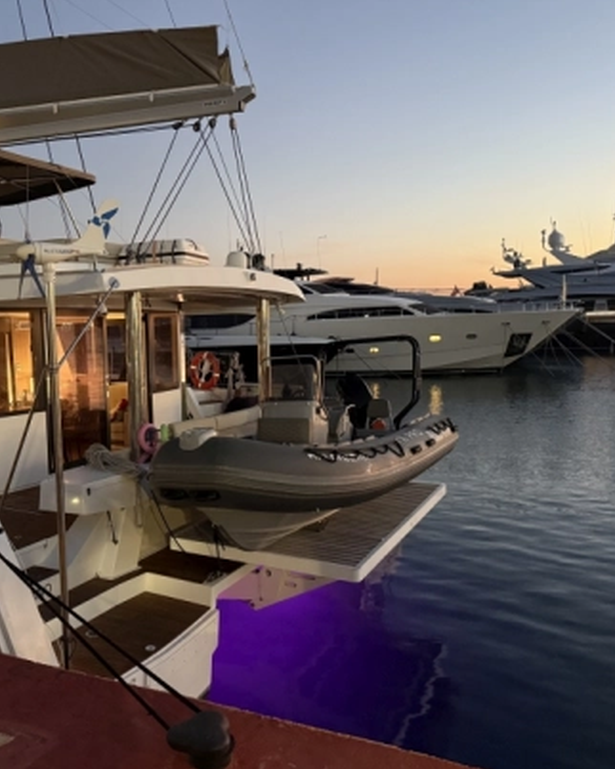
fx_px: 729
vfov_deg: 55.7
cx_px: 220
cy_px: 388
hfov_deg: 45.3
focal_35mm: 32
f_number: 1.78
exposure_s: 1/33
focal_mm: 6.76
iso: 1000
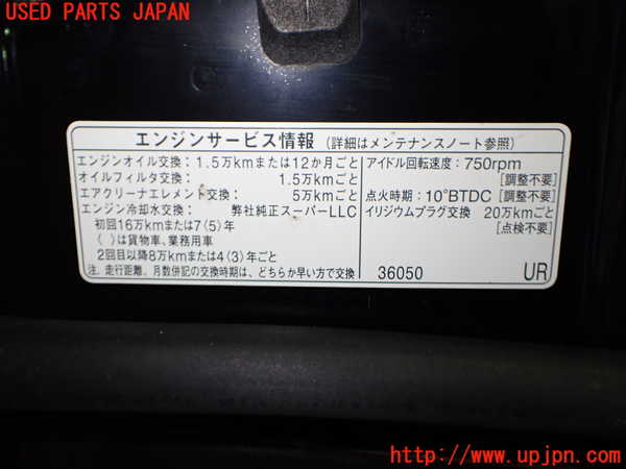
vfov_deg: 46.8
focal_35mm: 30
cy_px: 234
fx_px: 543
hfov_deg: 60.0
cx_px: 313
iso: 320
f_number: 2.3
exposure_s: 1/125
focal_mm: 5.4
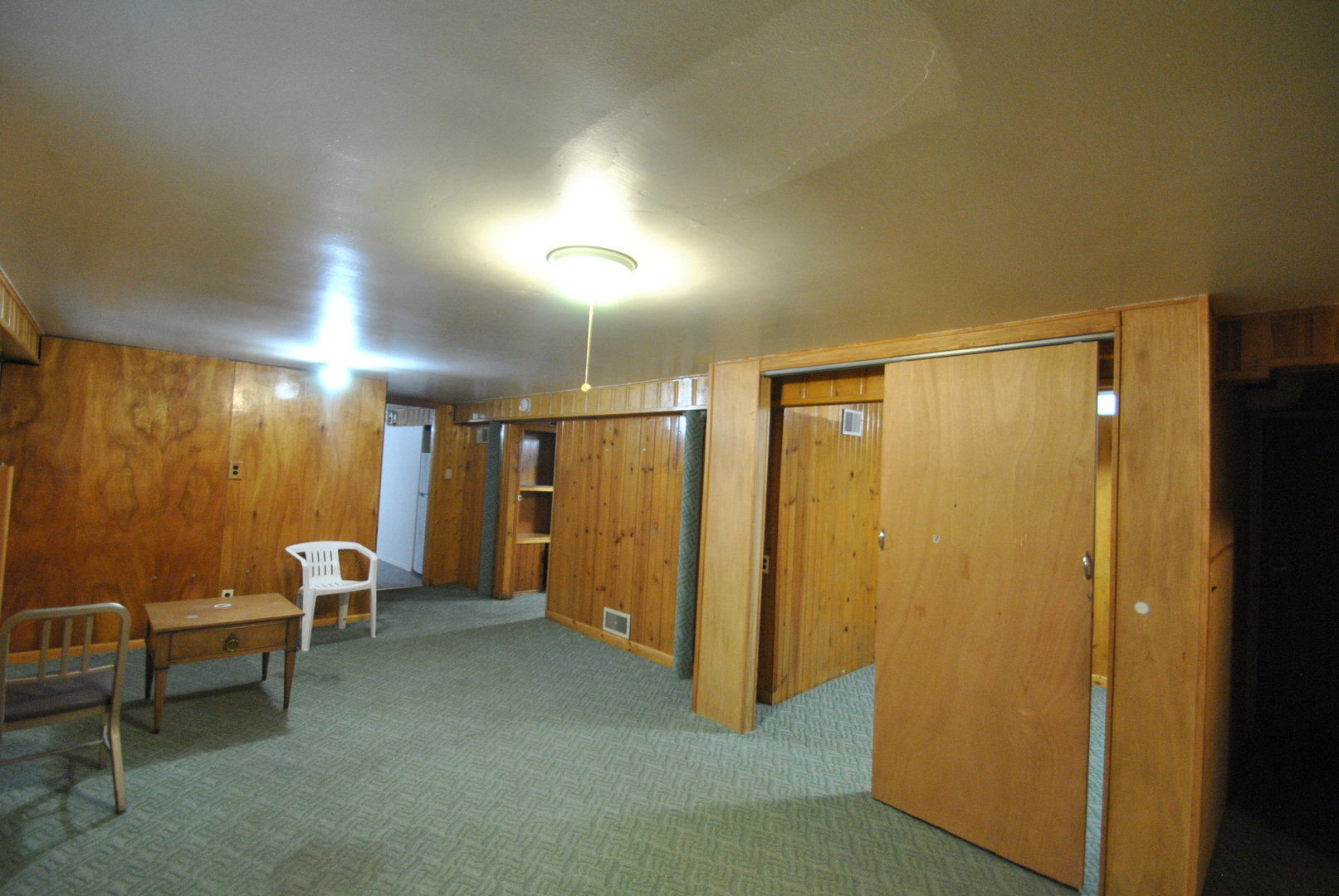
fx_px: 559
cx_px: 670
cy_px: 448
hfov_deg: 100.3
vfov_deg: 77.5
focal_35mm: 15
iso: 640
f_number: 3.5
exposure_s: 1/30
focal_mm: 10
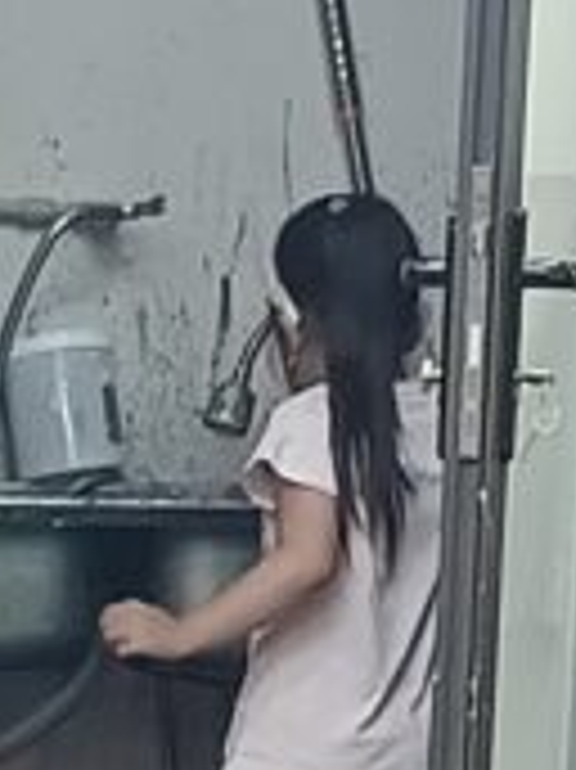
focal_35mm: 288
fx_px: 6398
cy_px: 1659
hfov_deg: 5.1
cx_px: -562
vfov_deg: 6.6
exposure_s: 1/100
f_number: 1.7
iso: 504
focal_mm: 5.24
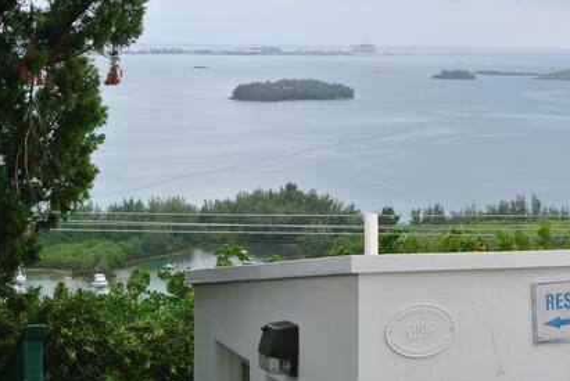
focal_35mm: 126
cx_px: 416
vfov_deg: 10.9
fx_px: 1997
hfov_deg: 16.2
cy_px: 241
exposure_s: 1/80
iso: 100
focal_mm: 30
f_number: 5.6
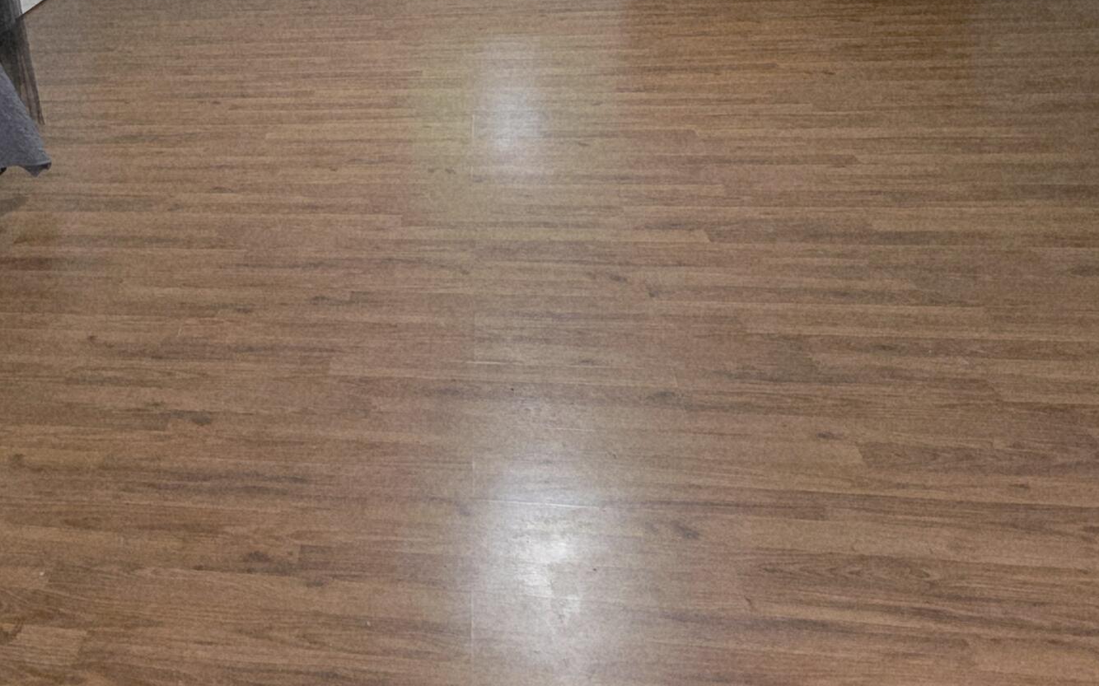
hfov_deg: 58.6
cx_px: 299
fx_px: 928
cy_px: -87
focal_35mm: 31
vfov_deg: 34.4
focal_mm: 2.2
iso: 500
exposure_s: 1/60.2
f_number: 1.9
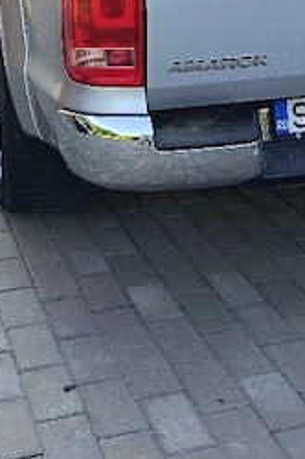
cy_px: 68
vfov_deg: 32.2
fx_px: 765
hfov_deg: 22.3
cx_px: 68
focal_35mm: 60
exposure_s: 1/130
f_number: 1.75
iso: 112
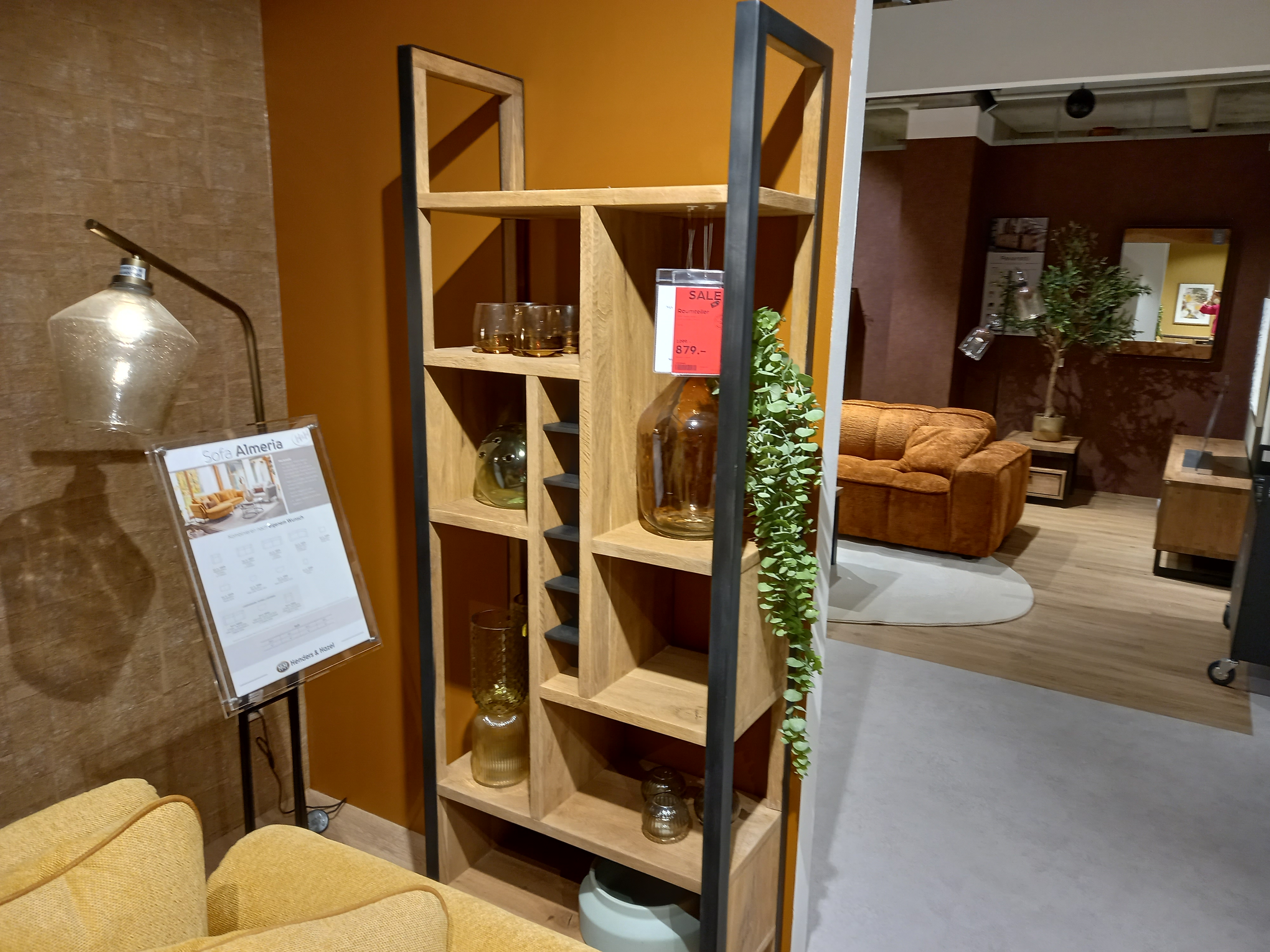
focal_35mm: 25
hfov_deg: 69.4
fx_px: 917
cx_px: 635
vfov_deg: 54.9
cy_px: 476
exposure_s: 1/50
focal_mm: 4.6
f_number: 2
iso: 125
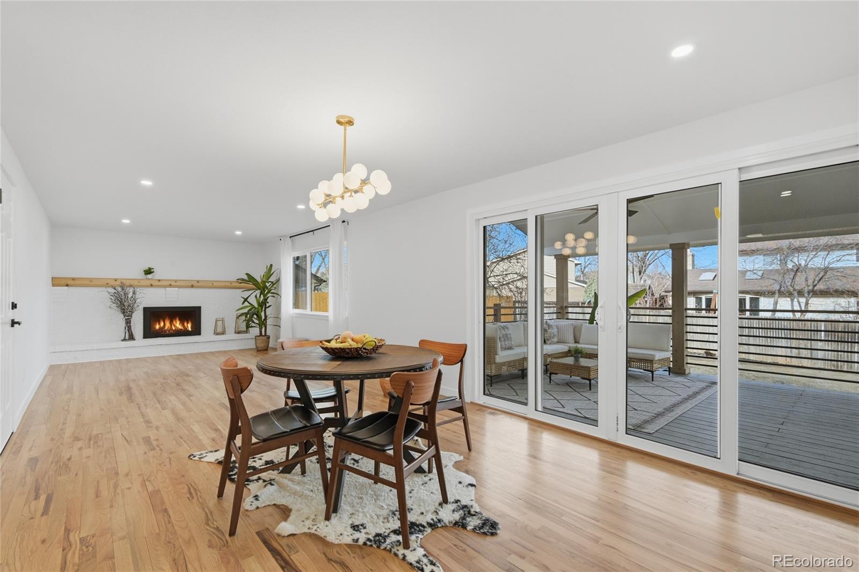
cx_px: 430
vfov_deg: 77.3
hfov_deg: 100.4
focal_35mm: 15
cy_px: 286
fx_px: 358
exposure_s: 1/2000
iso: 400
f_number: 8
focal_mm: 10
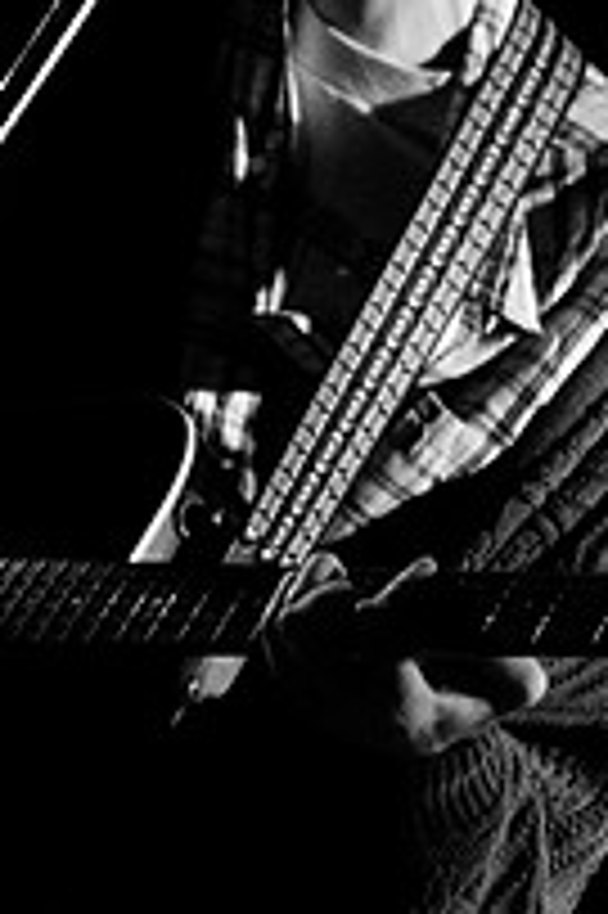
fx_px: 5912
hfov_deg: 5.9
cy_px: 315
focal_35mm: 233
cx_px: 457
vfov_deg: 8.8
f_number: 2.8
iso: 800
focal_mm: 70
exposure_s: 1/100
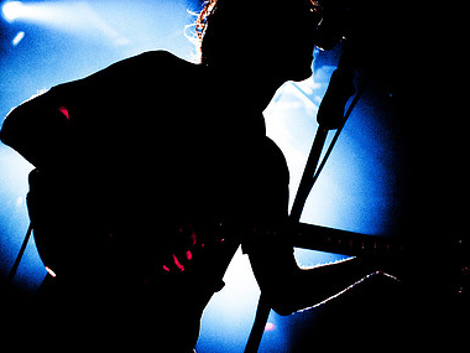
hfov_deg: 29.4
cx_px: 256
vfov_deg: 22.2
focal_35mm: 66
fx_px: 896
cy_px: 137
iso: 1000
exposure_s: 1/1250
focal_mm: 30
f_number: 1.8
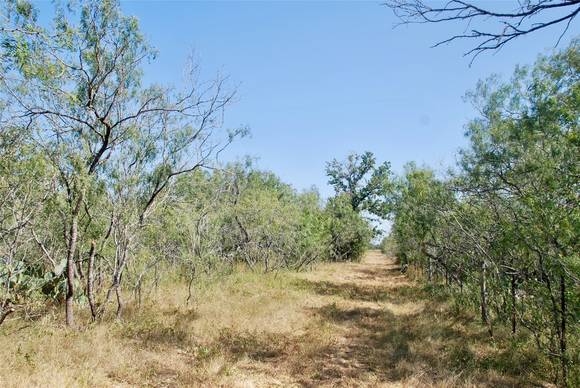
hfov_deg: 57.2
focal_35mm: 33
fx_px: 532
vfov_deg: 40.1
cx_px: 290
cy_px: 194
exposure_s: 1/200
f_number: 7.1
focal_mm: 22
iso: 100
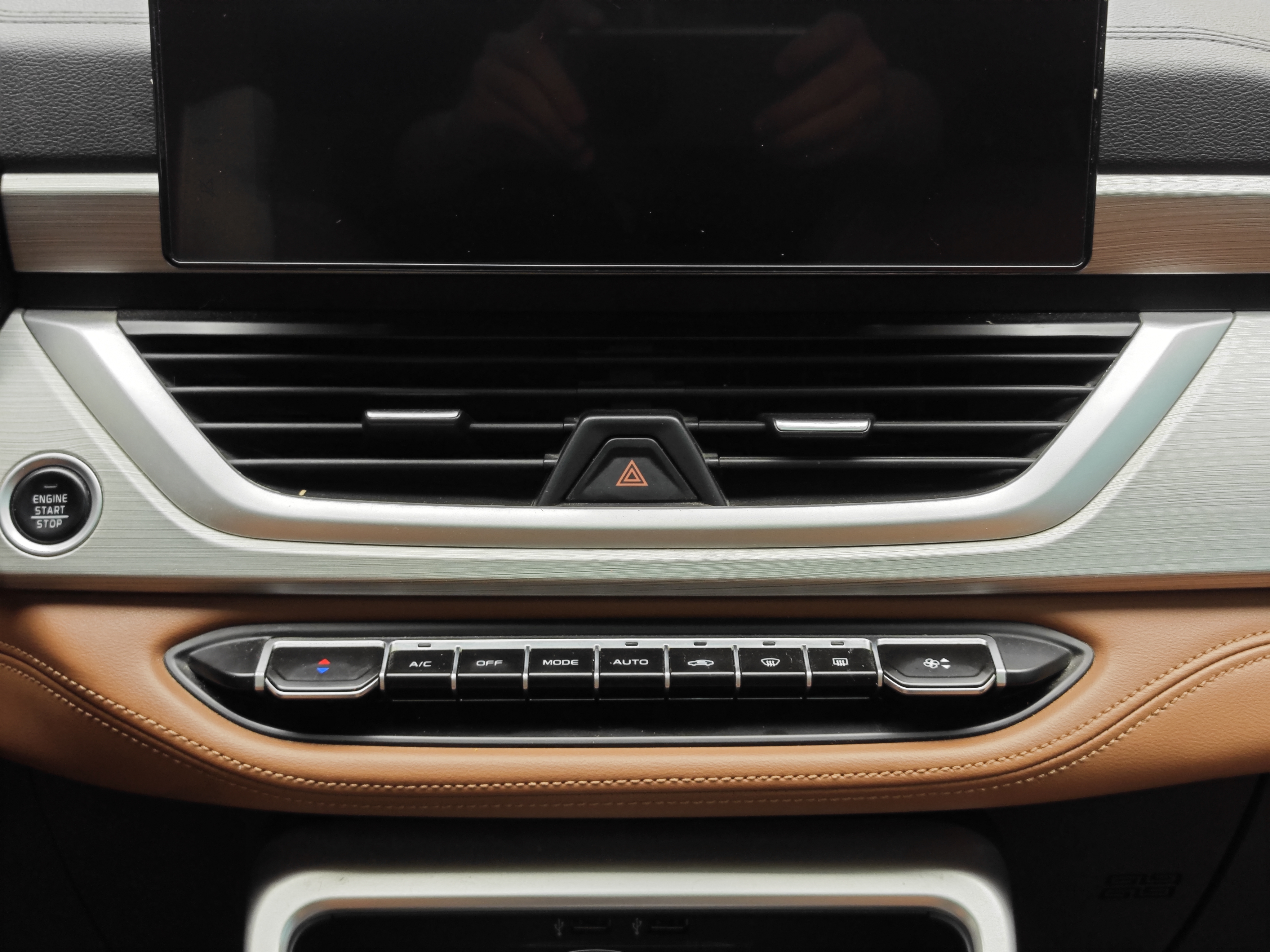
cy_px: 476
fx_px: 1688
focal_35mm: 46
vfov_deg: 31.5
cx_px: 635
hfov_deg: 41.2
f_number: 1.9
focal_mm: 8.7
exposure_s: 1/25
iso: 200
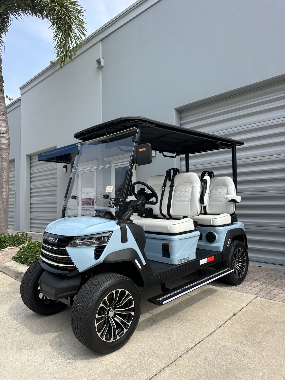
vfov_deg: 71.6
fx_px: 263
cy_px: 190
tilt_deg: +3.5
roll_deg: -0.4
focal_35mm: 24
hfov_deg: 56.8
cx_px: 142
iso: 80
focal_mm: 6.86
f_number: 1.78
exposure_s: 1/3155
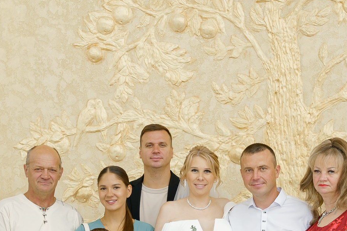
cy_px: 294
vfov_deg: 12.4
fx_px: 1031
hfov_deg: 19.1
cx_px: 224
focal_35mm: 107
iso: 160
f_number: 2
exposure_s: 1/320
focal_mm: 35
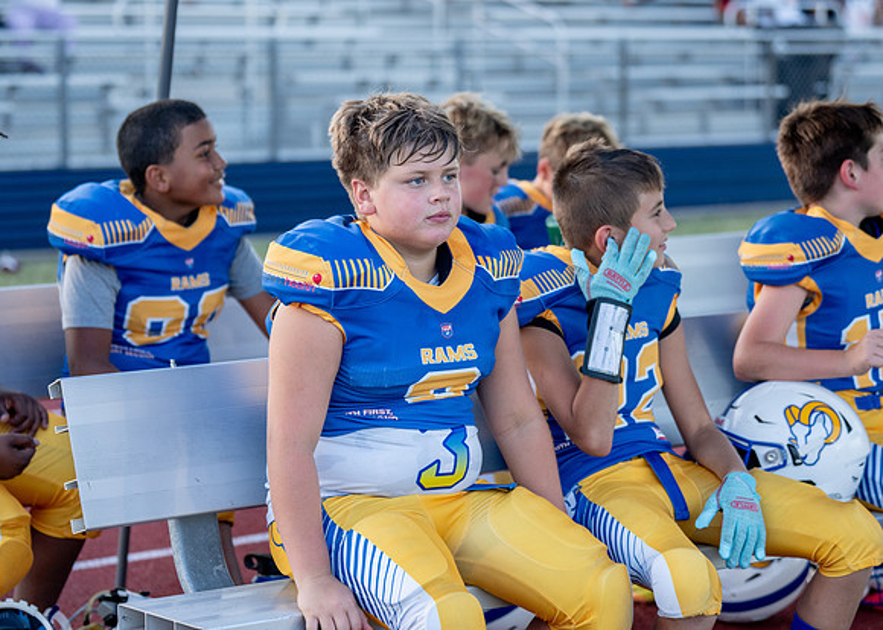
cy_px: 307
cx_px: 437
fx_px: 2417
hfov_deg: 20.7
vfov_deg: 14.9
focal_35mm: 96
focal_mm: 70
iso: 500
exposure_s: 1/640
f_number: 2.8
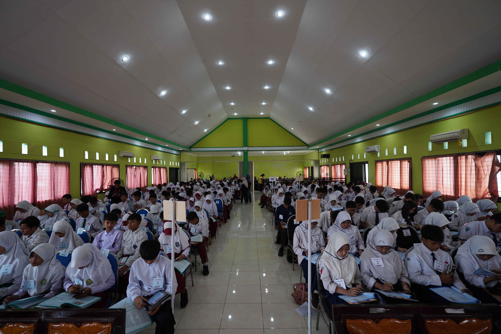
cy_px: 167
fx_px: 230
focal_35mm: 16
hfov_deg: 95.0
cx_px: 250
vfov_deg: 72.1
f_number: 1.8
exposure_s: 1/100
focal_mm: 11
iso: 100
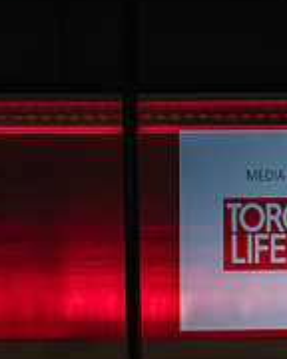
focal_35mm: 119
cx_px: 390
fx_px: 1263
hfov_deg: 12.5
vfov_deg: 16.0
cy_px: 327
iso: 800
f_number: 5
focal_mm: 24
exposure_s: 1/100
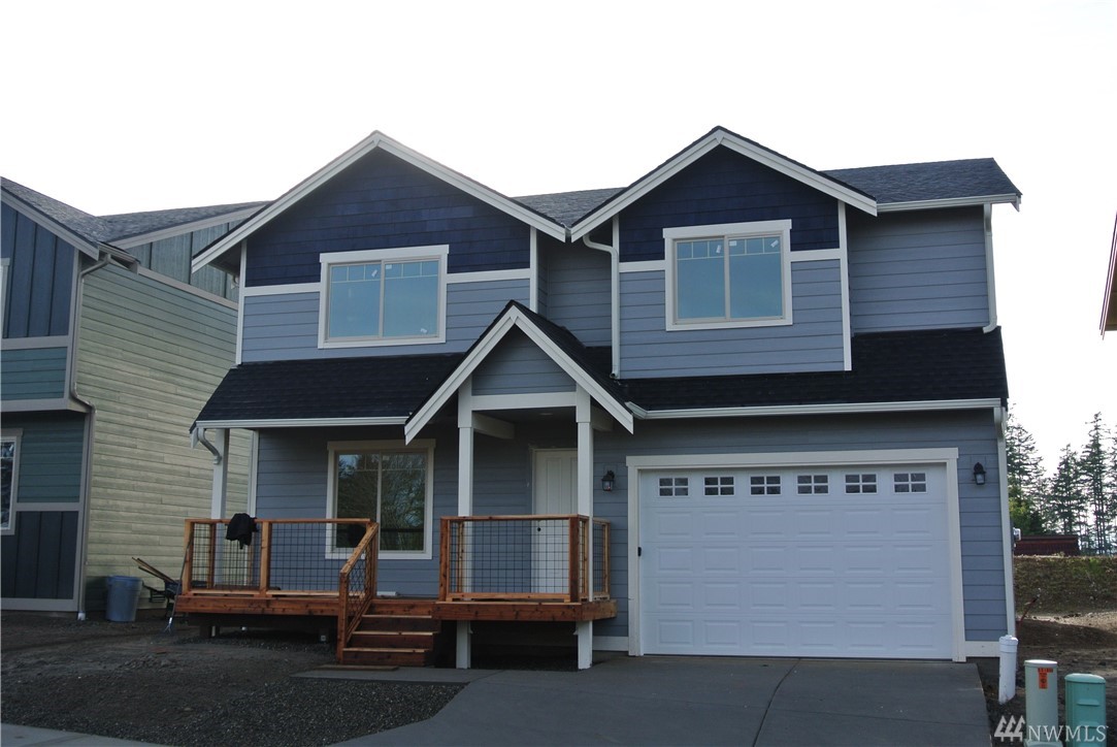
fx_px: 1242
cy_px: 374
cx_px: 558
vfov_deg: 33.5
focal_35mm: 40
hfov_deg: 48.4
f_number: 4.5
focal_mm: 15.1
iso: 100
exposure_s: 1/400
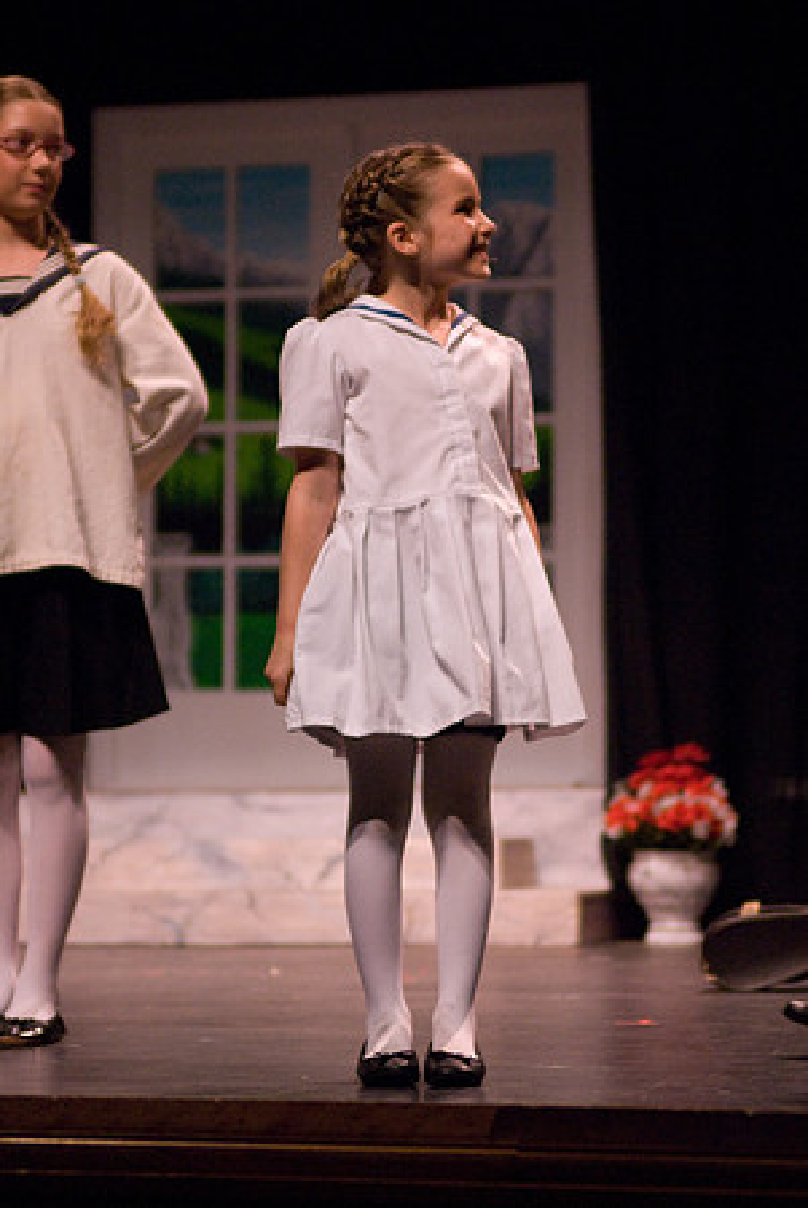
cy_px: 604
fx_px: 4030
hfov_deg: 11.4
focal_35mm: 120
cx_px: 404
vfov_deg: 17.0
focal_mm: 80
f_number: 2.8
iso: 1600
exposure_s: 1/200
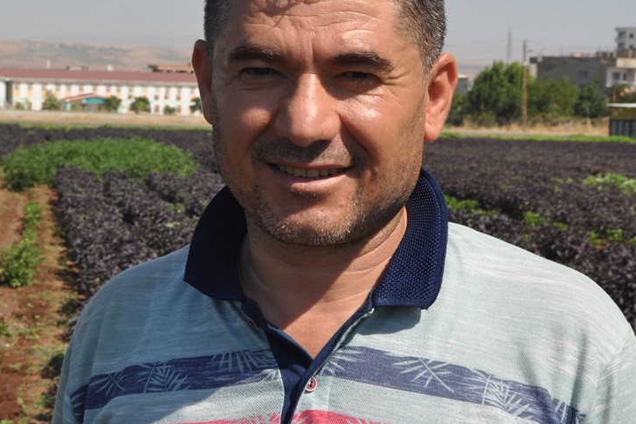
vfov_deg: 15.5
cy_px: 184
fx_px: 1553
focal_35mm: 88
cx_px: 325
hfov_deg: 23.1
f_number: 8
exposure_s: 1/250
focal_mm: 31
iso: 200
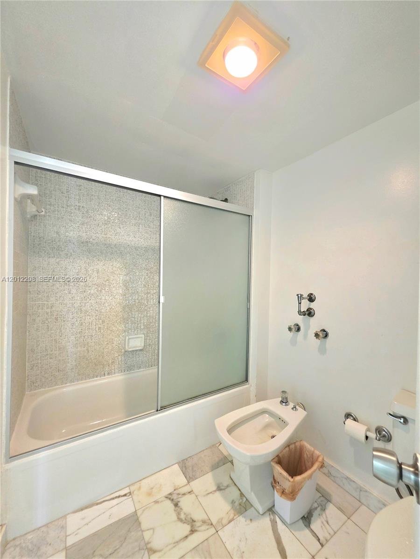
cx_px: 210
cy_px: 280
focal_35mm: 13
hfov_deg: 89.9
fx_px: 210
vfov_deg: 106.2
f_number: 1.9
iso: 250
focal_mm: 2.2
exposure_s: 1/120
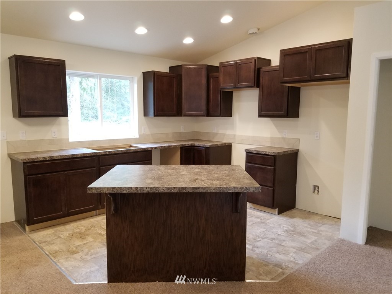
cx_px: 196
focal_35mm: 26
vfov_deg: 53.1
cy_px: 147
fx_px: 294
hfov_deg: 67.3
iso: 200
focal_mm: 4.3
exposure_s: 1/40
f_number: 1.7
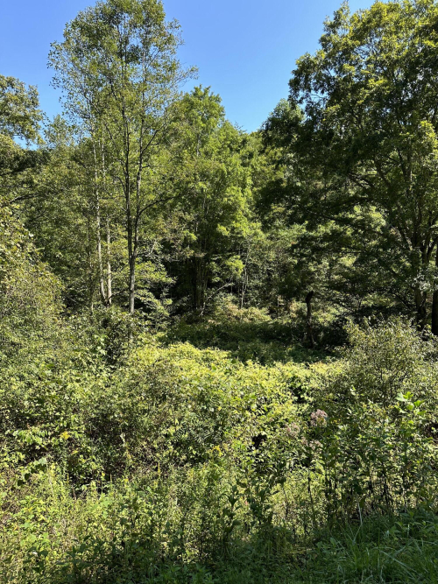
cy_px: 292
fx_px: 405
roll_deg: +1.7
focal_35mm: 24
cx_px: 219
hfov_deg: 56.8
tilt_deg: +0.2
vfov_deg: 71.6
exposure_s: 1/1107
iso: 80
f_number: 1.78
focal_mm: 6.86
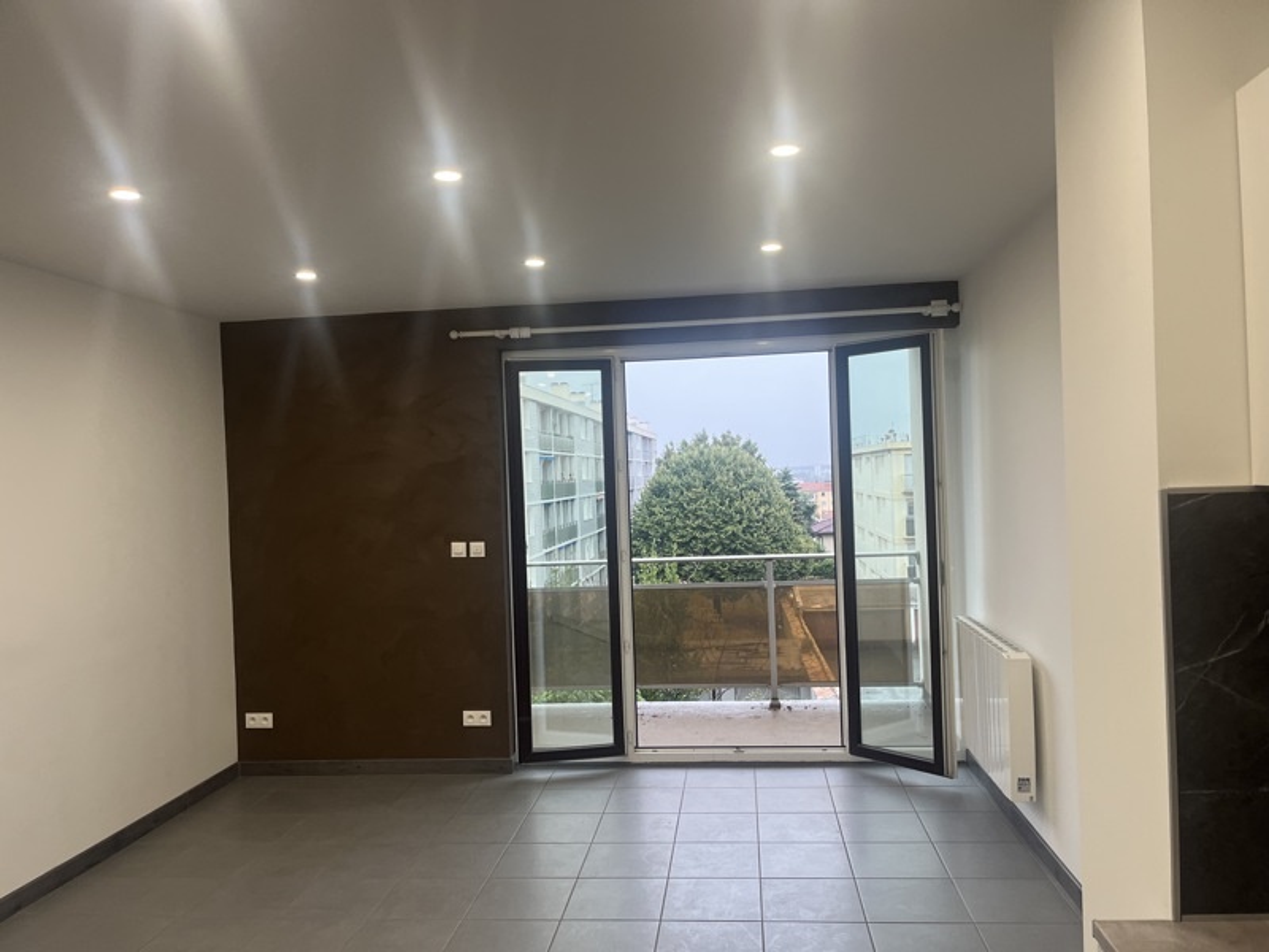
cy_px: 476
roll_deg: +2.1
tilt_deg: +0.4
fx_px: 953
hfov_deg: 67.3
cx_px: 634
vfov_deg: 53.1
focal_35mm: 26
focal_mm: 5.1
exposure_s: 1/100
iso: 100
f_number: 1.6
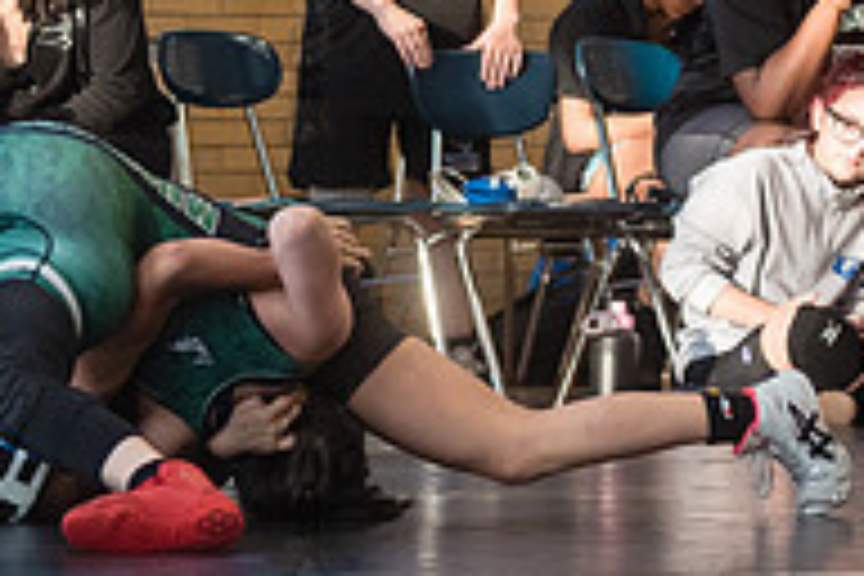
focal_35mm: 270
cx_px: -248
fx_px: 6479
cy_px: 345
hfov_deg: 7.5
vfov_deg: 5.1
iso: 2500
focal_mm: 80
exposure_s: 1/400
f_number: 3.5
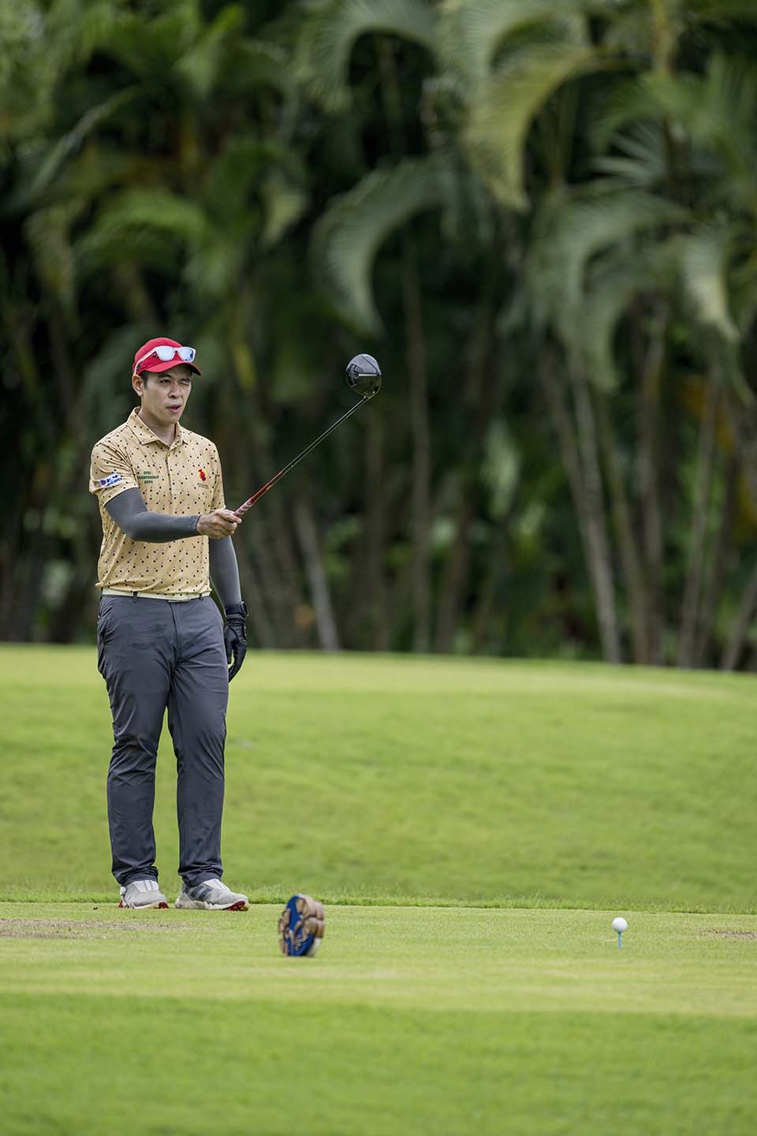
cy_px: 568
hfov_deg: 3.4
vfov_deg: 5.2
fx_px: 12616
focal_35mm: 400
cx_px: 378
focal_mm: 400
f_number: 3.5
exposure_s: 1/4000
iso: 1250
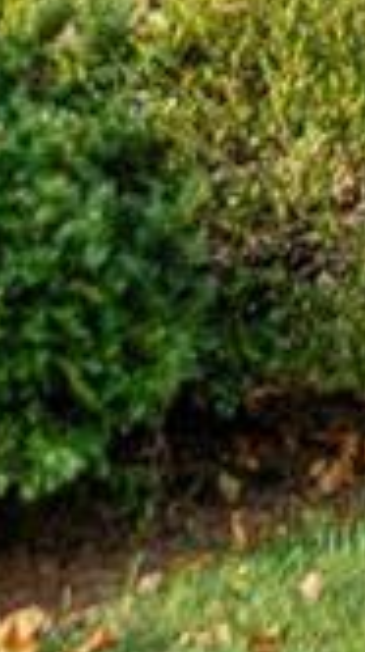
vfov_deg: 8.8
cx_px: 757
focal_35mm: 240
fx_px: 4142
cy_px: -304
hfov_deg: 5.0
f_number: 2.8
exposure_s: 1/1000
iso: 320
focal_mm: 35
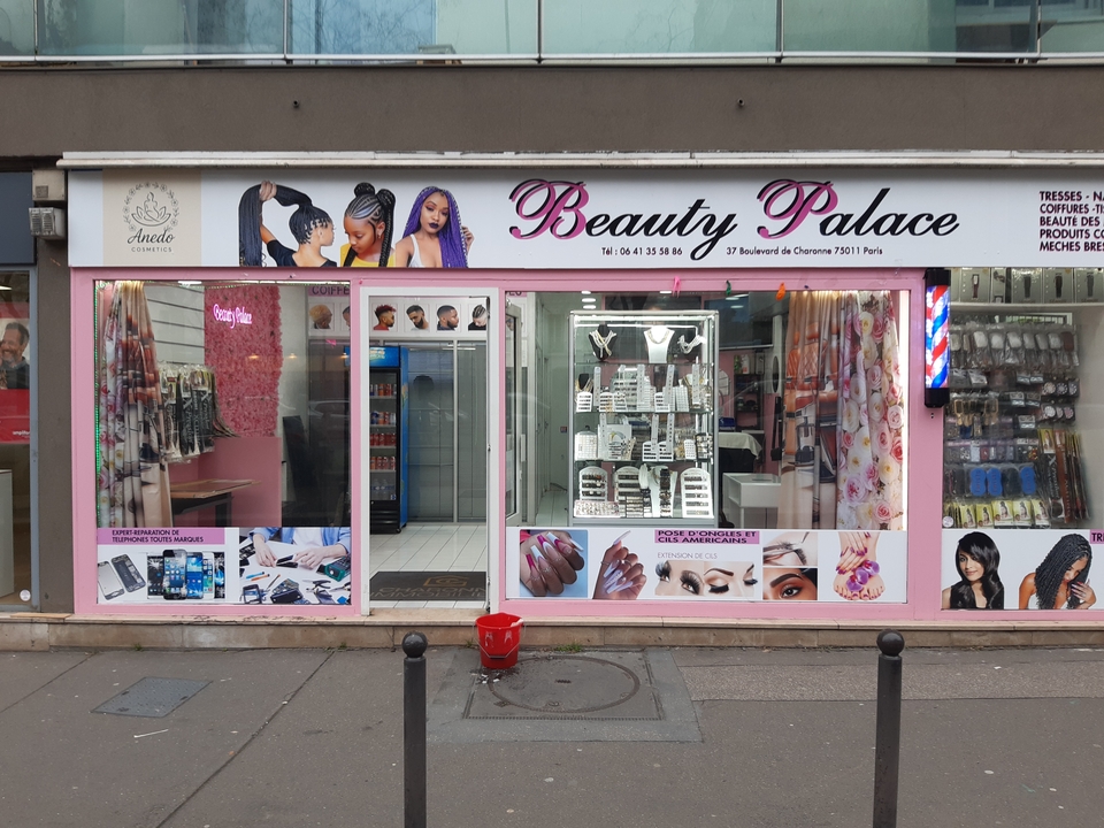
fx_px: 829
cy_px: 414
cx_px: 552
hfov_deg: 67.3
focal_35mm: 26
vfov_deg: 53.1
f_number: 1.7
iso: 40
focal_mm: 3.92
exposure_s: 1/160
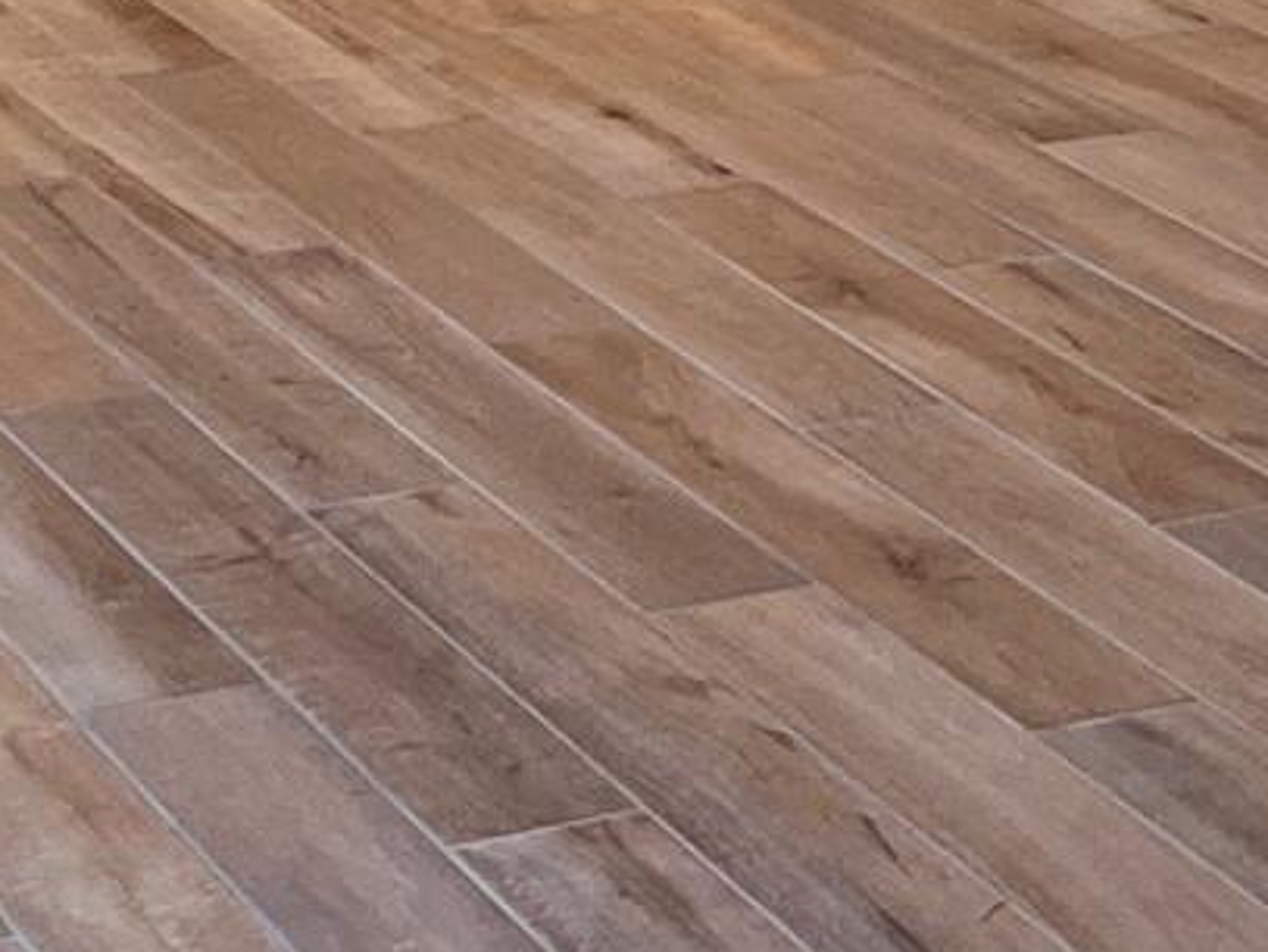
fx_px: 4801
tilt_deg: +0.8
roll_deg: -1.2
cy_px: -1267
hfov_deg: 15.0
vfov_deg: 10.0
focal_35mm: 131
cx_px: 344
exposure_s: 1/120
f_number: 1.5
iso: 125
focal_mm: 5.7
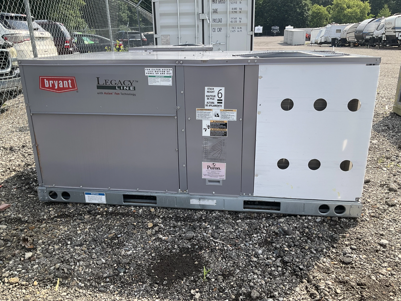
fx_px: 336
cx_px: 200
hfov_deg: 61.7
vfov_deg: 48.2
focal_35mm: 29
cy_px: 150
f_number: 1.8
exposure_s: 1/929
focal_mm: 3
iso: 25
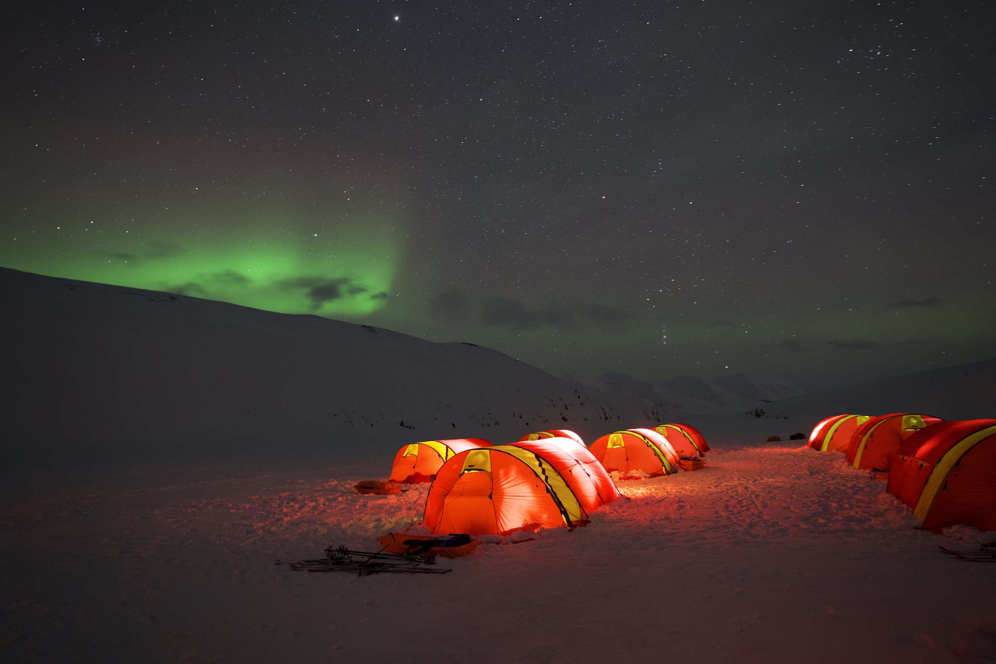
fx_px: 609
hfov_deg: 78.6
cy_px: 332
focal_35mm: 22
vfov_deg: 57.2
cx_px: 498
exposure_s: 20
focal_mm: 22
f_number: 2.8
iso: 1250
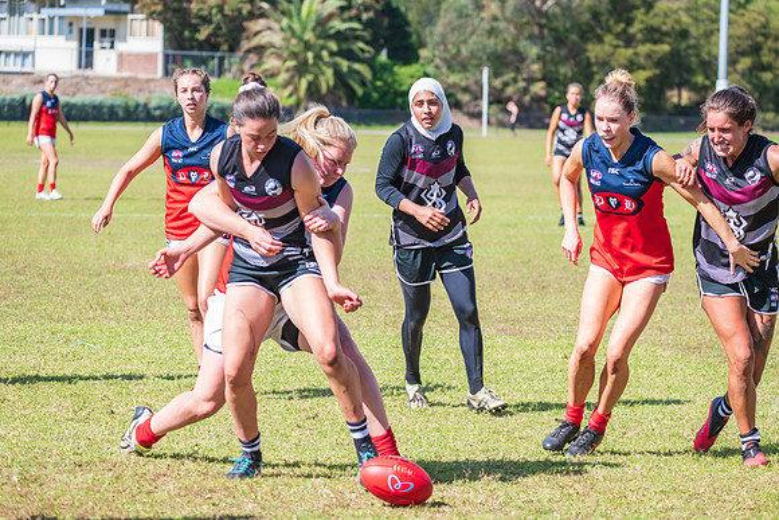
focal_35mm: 150
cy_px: 260
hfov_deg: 13.7
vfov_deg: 9.2
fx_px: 3246
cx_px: 390
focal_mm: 150
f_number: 7.1
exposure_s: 1/2000
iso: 800
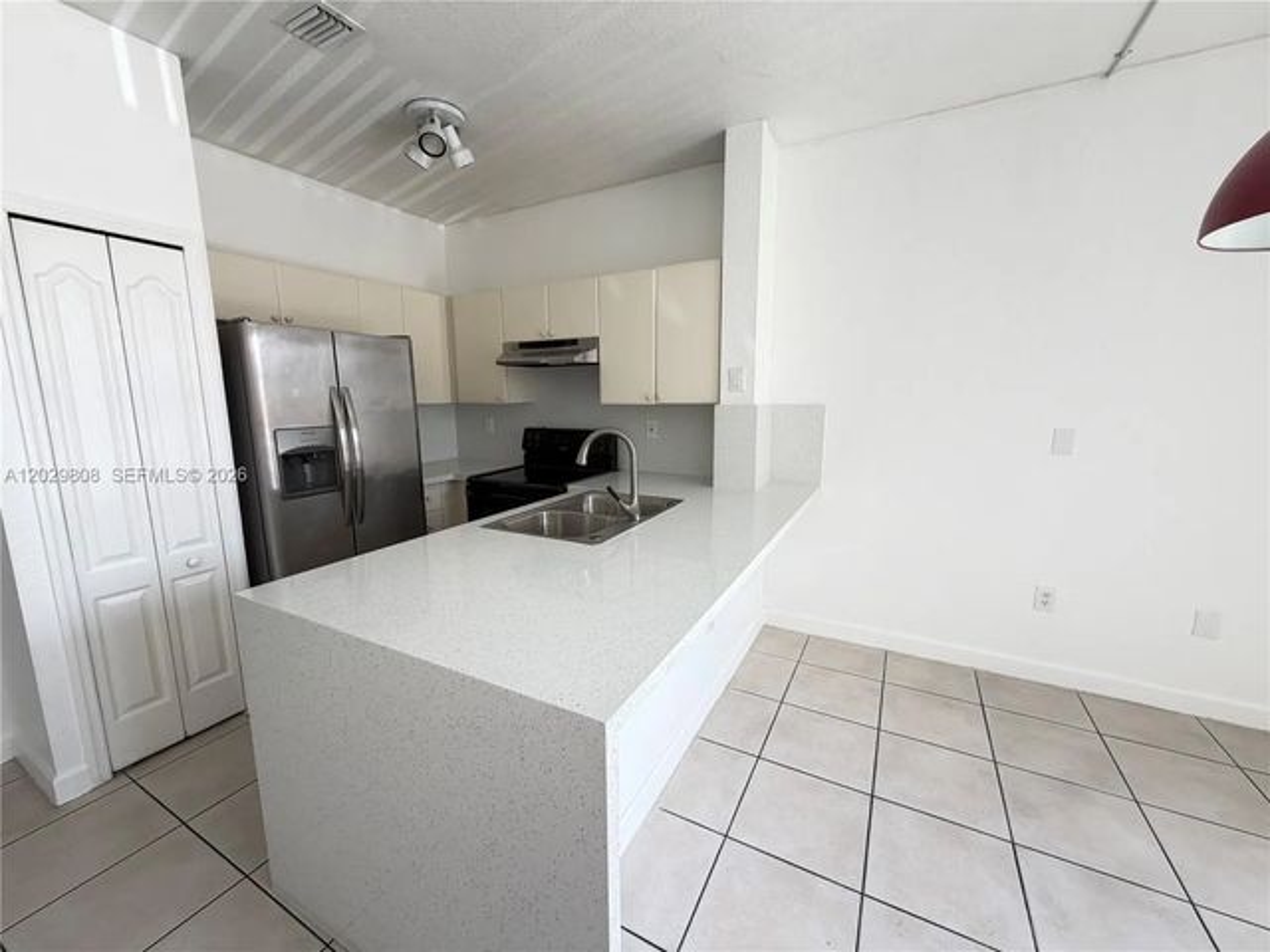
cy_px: 476
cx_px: 635
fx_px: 514
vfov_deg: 85.7
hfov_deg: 102.1
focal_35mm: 14
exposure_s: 1/121
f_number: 2.2
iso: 125
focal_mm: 2.22
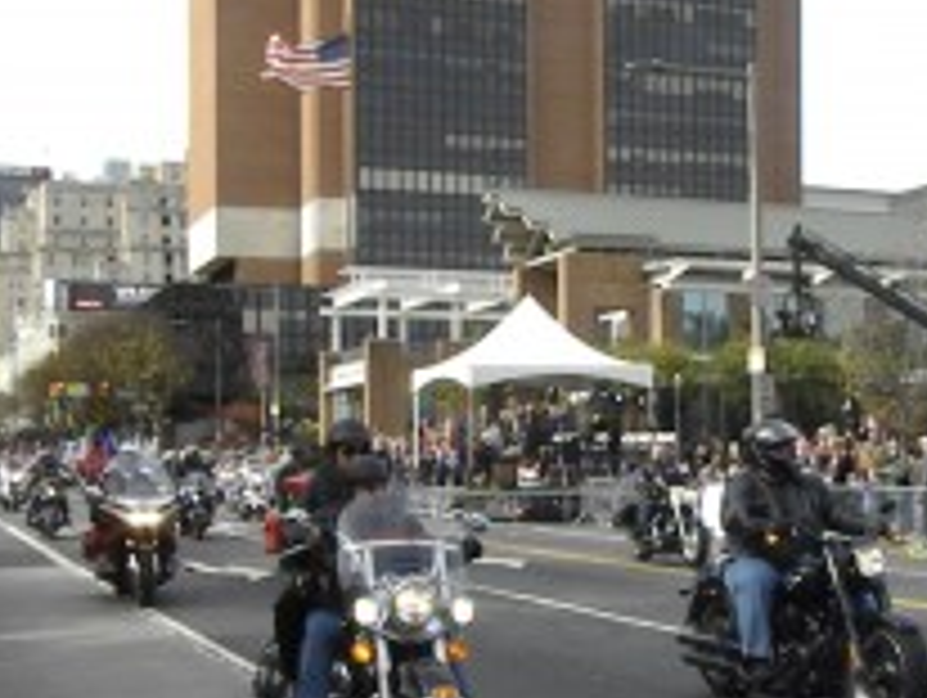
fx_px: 1716
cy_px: 482
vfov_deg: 22.8
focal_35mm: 64
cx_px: 590
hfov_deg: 30.1
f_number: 8
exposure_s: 1/620
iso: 640
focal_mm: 5.9
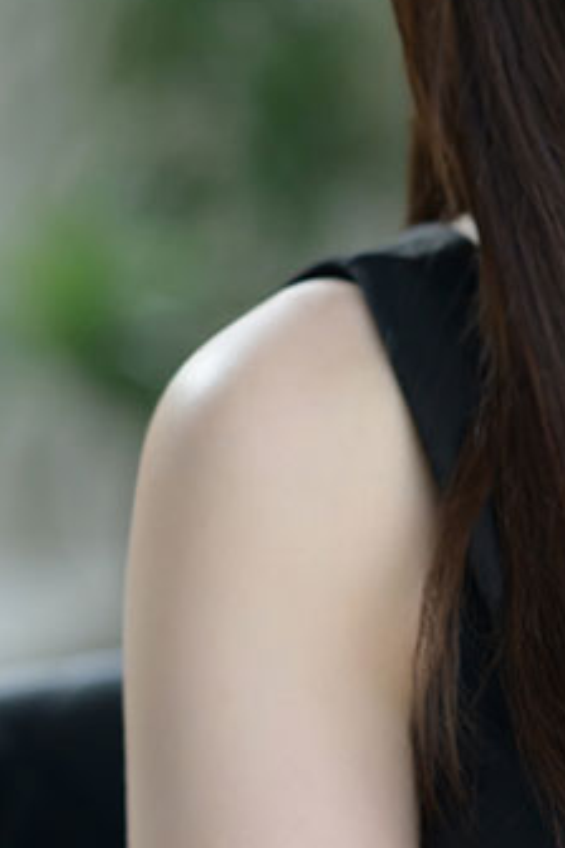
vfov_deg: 6.4
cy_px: 427
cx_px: 869
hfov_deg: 4.2
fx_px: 7627
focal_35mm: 324
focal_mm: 85
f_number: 2
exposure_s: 1/200
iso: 500
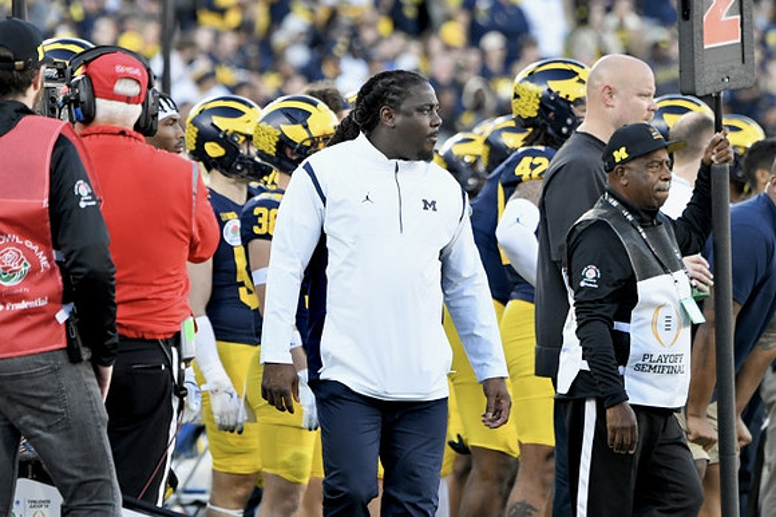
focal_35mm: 465
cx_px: 388
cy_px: 258
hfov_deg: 4.4
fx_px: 10017
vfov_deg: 3.0
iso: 2000
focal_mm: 310
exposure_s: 1/640
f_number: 5.6
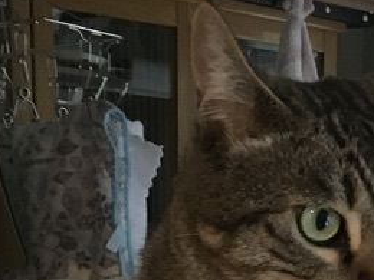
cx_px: 475
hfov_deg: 16.4
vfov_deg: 11.8
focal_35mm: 114
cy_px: 543
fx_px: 1232
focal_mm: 4.15
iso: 400
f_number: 2.2
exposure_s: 1/15
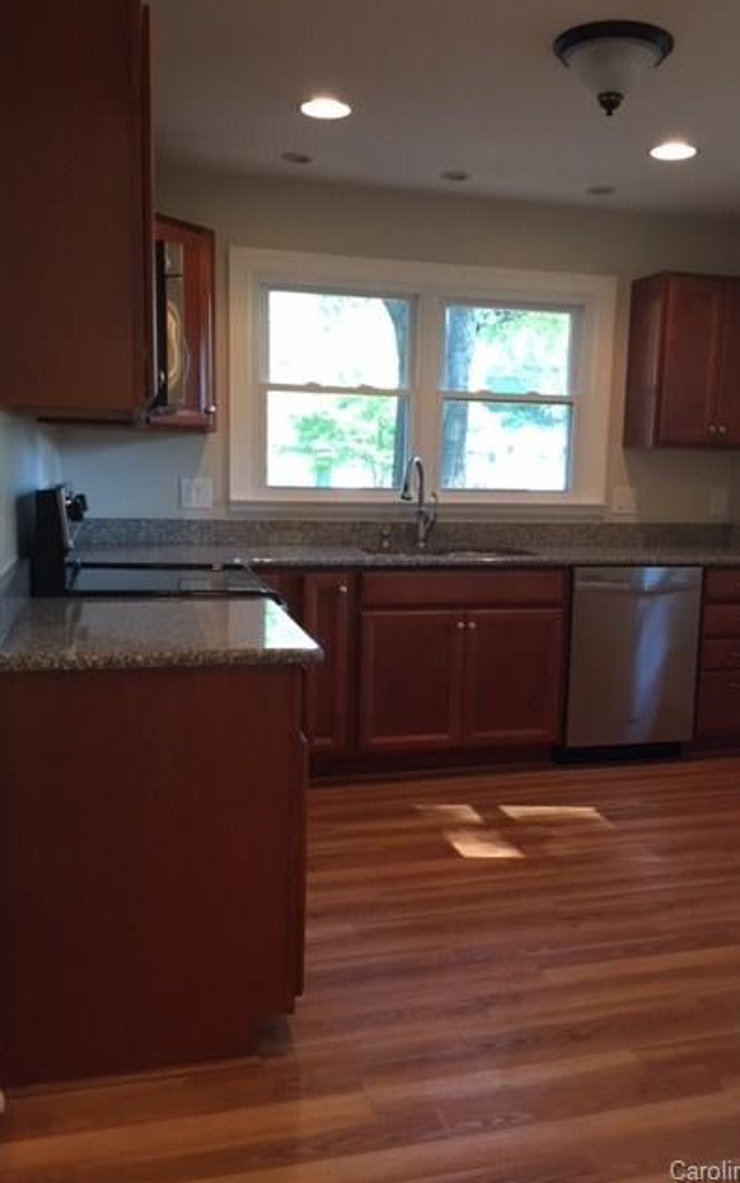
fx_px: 1000
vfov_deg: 61.2
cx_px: 436
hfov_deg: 40.5
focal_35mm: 31
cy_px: 592
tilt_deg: -5.1
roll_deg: -0.6
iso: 80
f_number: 2.2
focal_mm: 4.15
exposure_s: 1/30
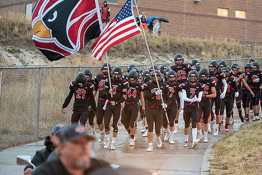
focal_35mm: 150
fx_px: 1092
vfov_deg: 9.2
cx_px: 165
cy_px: 88
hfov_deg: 13.7
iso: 4000
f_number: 2.8
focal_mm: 110
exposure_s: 1/125
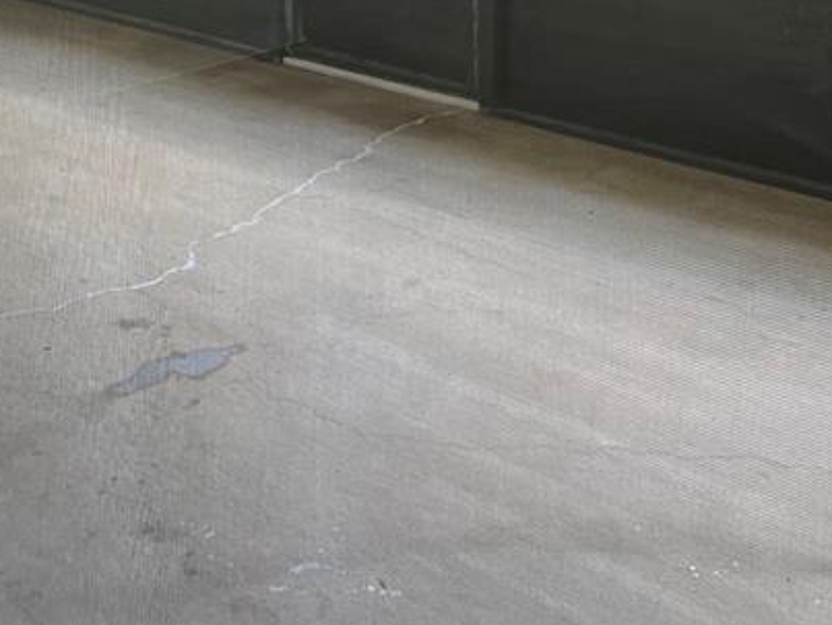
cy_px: -105
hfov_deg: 28.6
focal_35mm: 66
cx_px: 134
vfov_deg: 20.9
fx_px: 1588
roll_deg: +1.3
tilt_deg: -10.1
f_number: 1.5
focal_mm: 5.7
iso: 125
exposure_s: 1/121
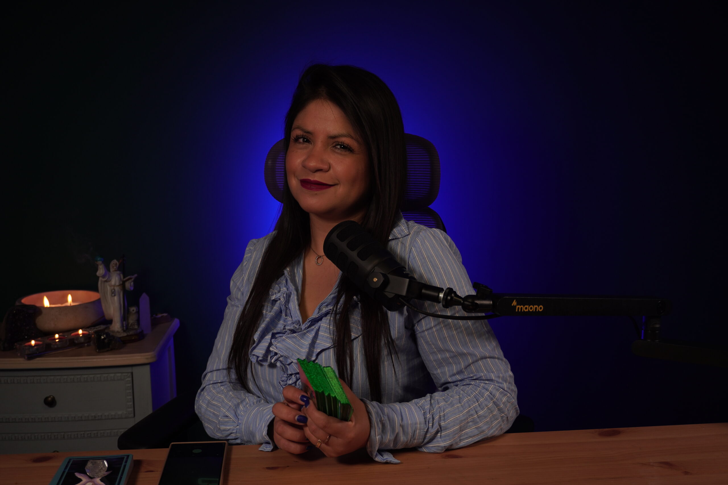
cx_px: 364
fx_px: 789
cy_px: 242
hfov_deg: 49.6
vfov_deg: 34.2
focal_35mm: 39
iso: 160
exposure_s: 1/50
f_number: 4.5
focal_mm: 26
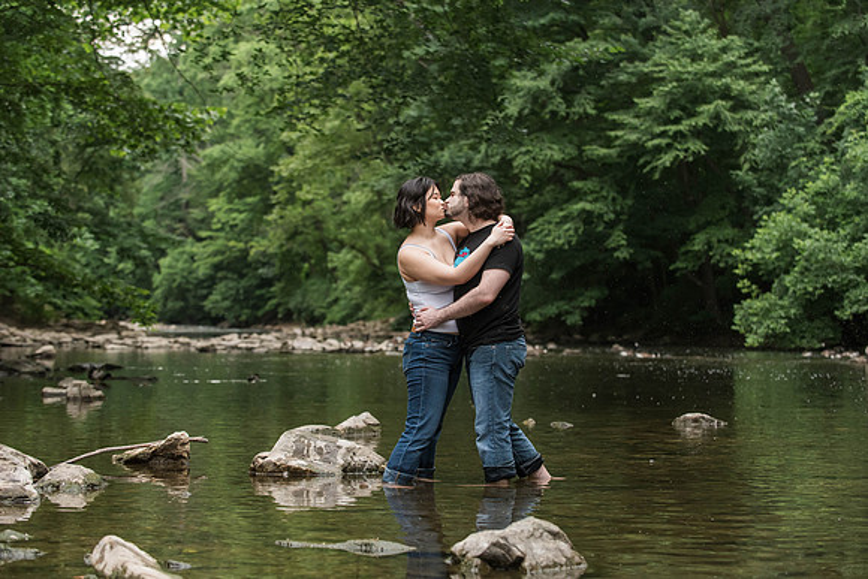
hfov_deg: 25.1
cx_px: 434
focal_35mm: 81
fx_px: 1947
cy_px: 287
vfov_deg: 16.9
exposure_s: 1/320
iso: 1600
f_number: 4
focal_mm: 80
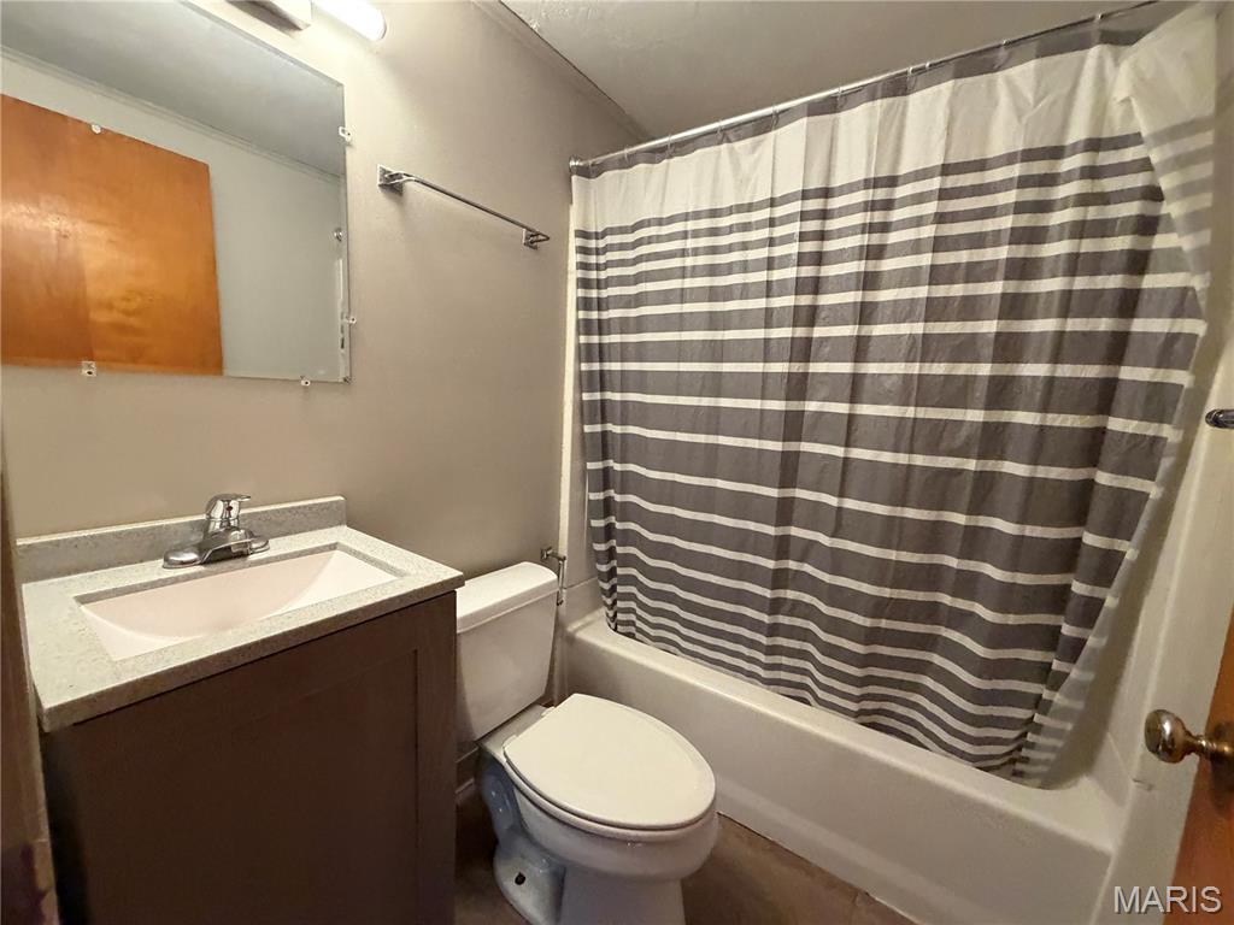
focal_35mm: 14
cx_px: 617
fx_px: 499
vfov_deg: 85.7
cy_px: 462
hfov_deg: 102.1
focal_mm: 2.22
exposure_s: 1/60
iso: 500
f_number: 2.2
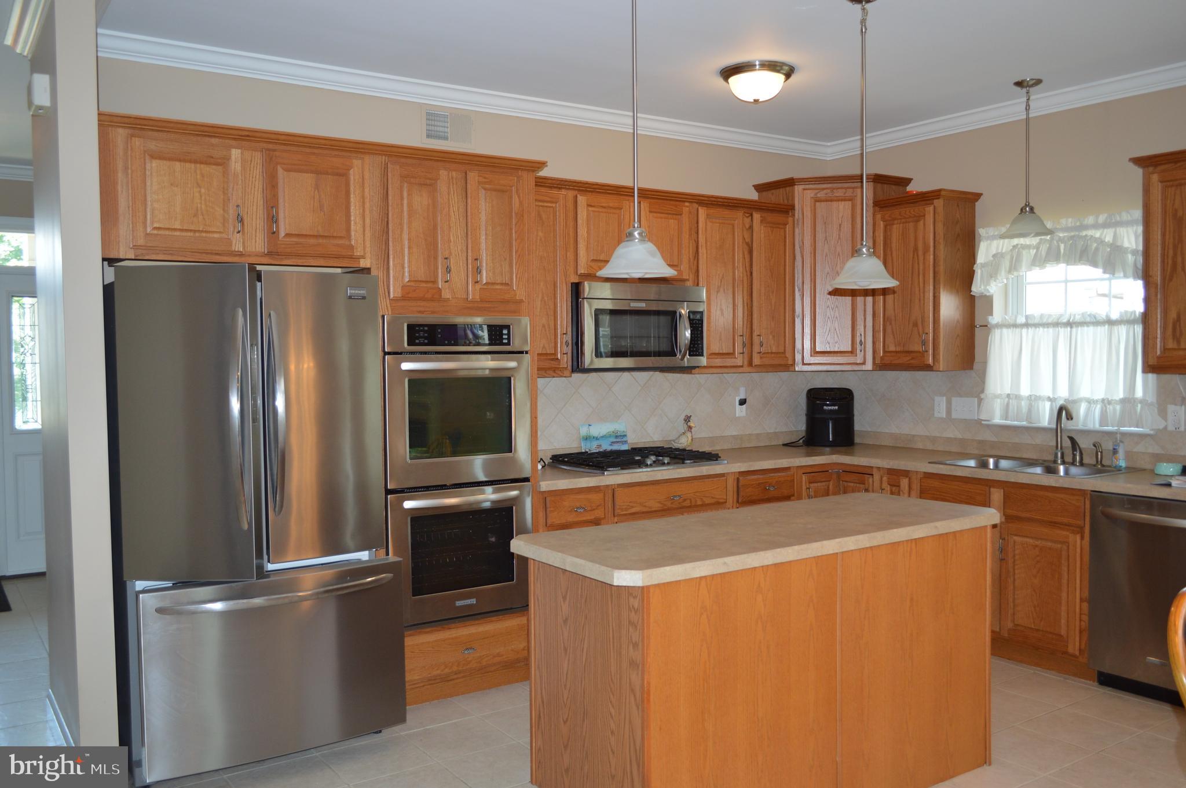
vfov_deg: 43.5
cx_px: 593
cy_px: 394
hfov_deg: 62.0
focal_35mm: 30
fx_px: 987
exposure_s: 1/60
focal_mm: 20
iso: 400
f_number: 3.8
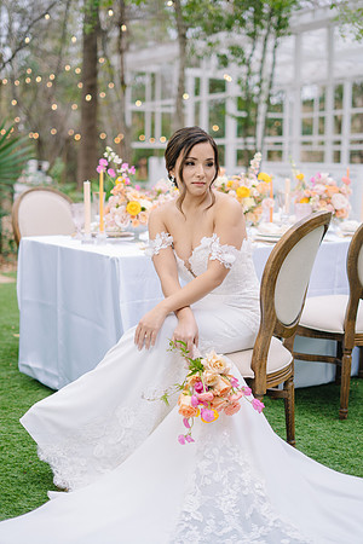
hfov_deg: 27.0
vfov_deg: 39.6
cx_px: 182
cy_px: 272
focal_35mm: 50
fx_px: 756
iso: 50
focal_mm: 50
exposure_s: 1/160
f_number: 2
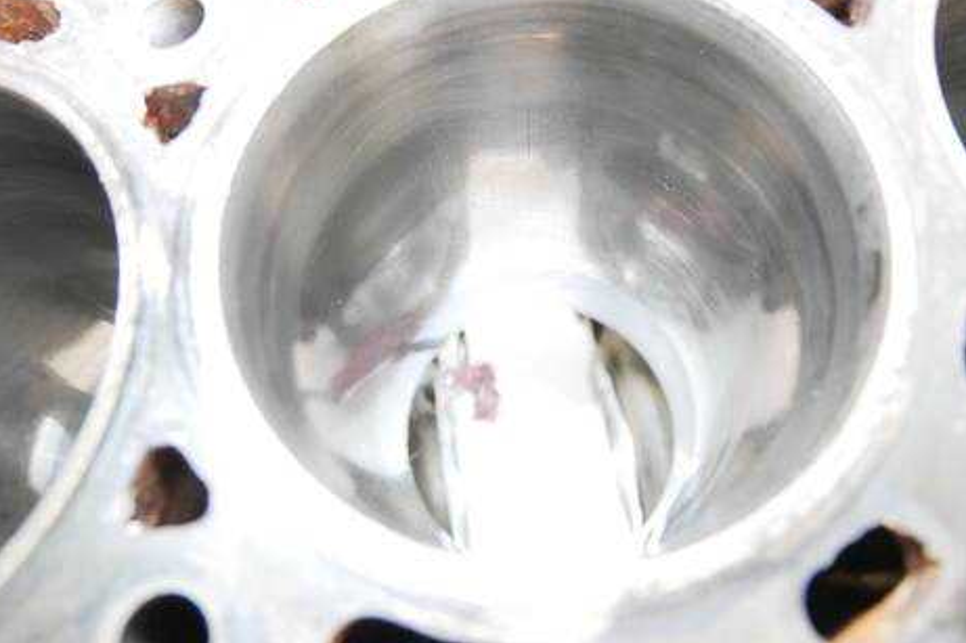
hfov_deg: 69.4
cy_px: 285
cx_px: 482
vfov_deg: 49.4
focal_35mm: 26
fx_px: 697
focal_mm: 12
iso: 3200
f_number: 3.5
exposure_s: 1/40
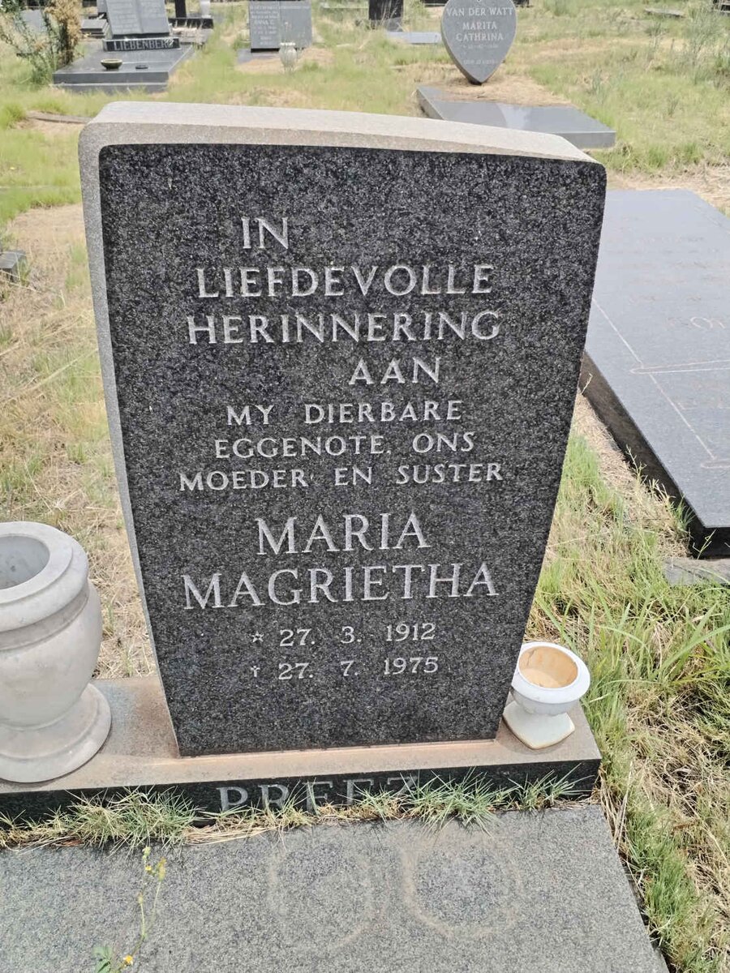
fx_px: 872
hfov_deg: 45.4
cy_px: 486
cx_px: 365
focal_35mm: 31
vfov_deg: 58.4
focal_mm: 4.75
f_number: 1.8
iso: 100
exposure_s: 1/498
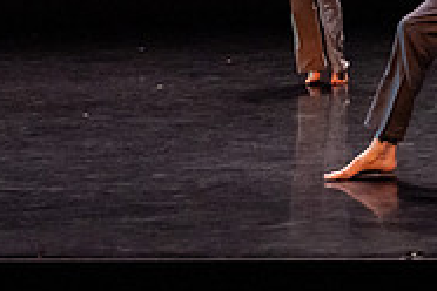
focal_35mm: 168
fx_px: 2039
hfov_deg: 12.2
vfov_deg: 8.1
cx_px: 316
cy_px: -80
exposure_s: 1/320
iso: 4000
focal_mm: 45
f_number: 3.5
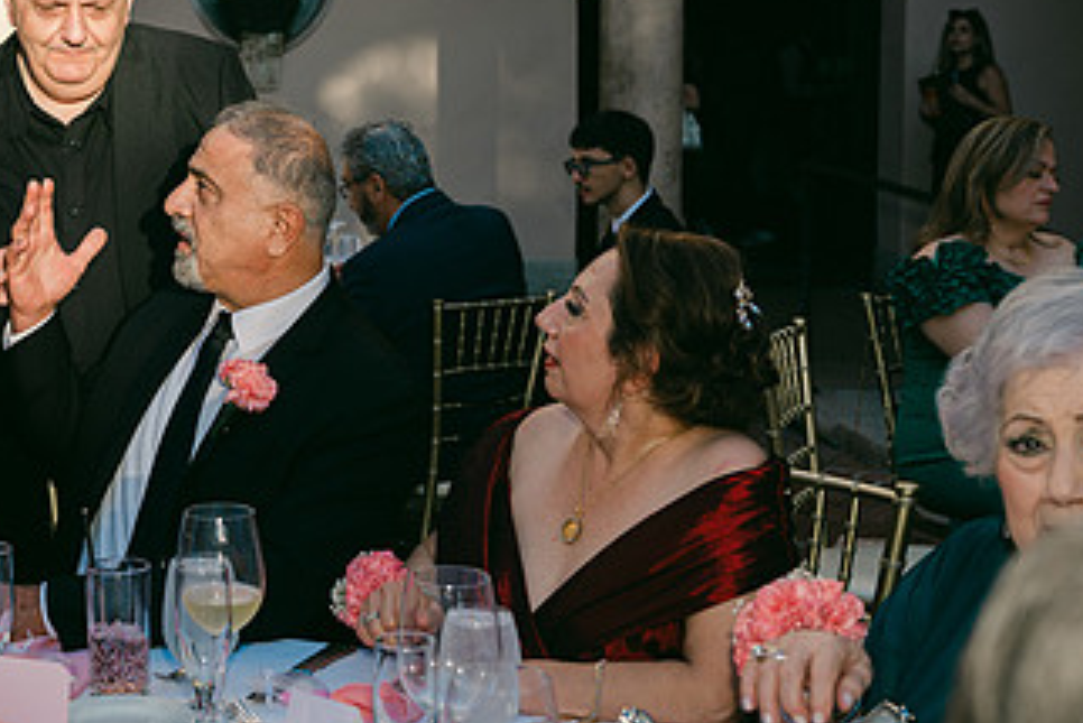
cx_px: 198
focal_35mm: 63
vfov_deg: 21.5
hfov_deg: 31.0
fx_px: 1896
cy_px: 224
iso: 64
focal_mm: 35
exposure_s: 1/125
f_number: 4
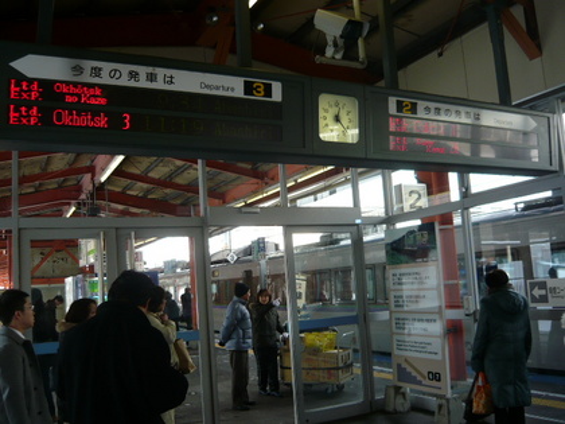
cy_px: 212
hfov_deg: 55.4
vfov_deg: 42.9
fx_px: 539
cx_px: 282
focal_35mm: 33
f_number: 2.8
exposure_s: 1/160
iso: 100
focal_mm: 5.5
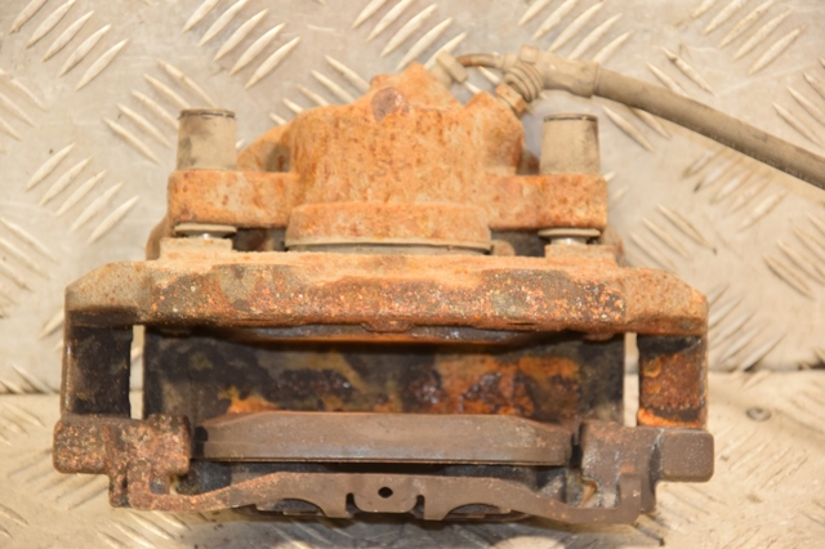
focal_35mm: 138
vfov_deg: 9.9
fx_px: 3161
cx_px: 412
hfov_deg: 14.9
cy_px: 274
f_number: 5.6
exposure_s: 1/60
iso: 800
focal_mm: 92
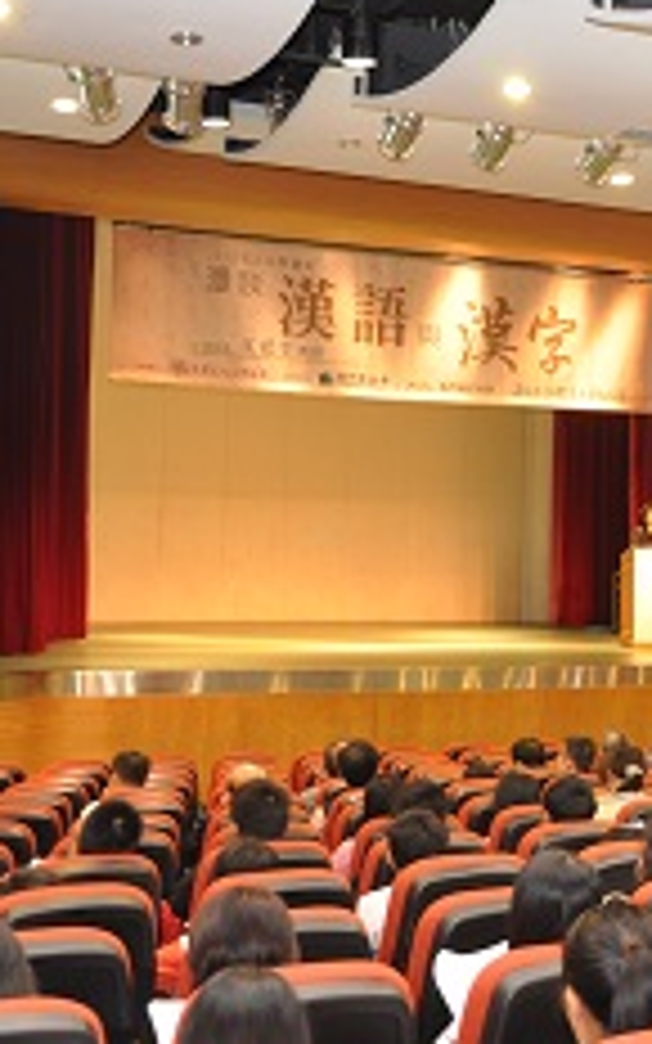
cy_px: 567
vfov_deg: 31.5
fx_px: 1848
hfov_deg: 19.0
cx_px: 760
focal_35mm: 65
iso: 500
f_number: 3.8
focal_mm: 22
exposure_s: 1/15
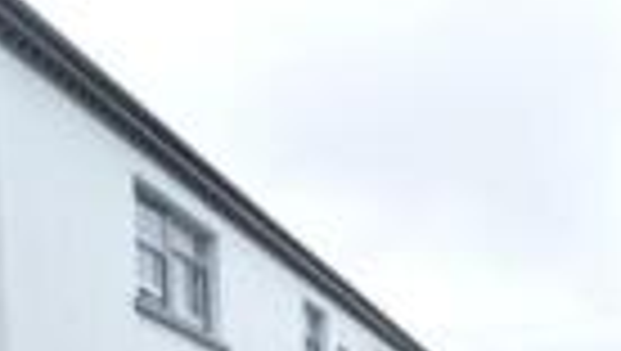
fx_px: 890
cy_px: 677
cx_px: 441
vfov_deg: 17.1
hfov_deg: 37.8
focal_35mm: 54
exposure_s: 1/125
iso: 250
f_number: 5.6
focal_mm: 10
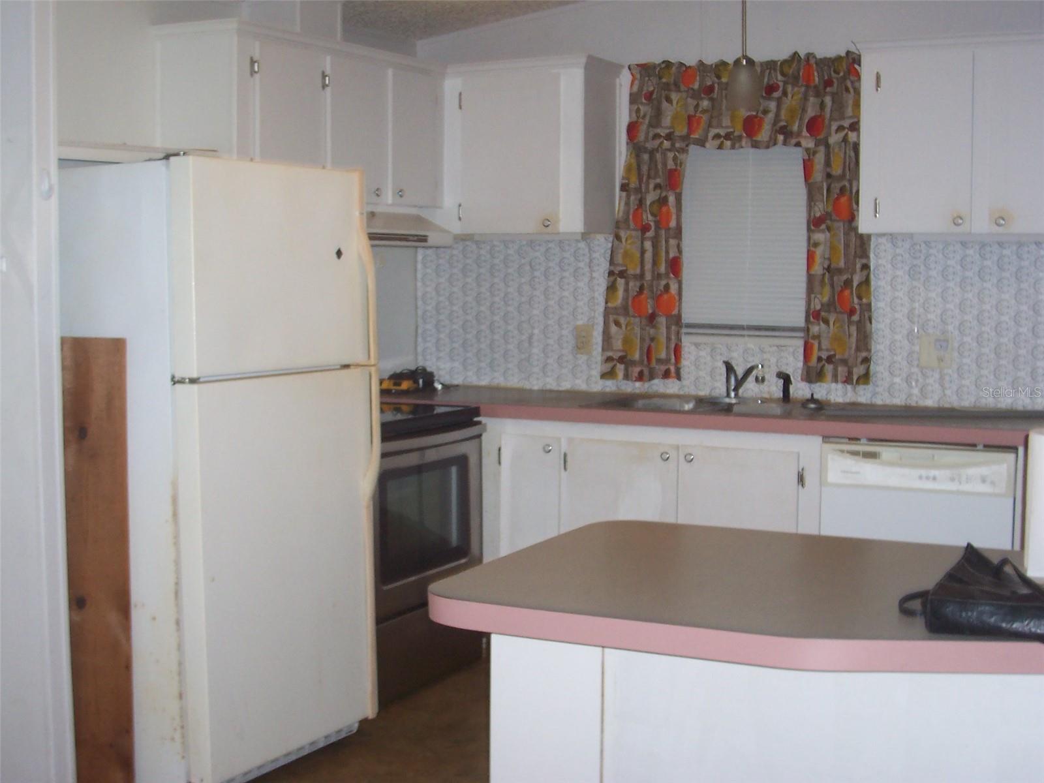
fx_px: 1387
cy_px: 392
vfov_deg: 31.5
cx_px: 522
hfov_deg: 41.2
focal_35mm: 46
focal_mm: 7
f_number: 3
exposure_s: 1/60
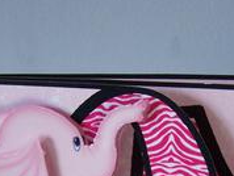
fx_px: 650
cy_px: 171
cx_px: 134
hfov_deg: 20.4
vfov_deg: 15.2
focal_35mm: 96
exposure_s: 1/15
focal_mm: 6.3
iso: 140
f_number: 2.8
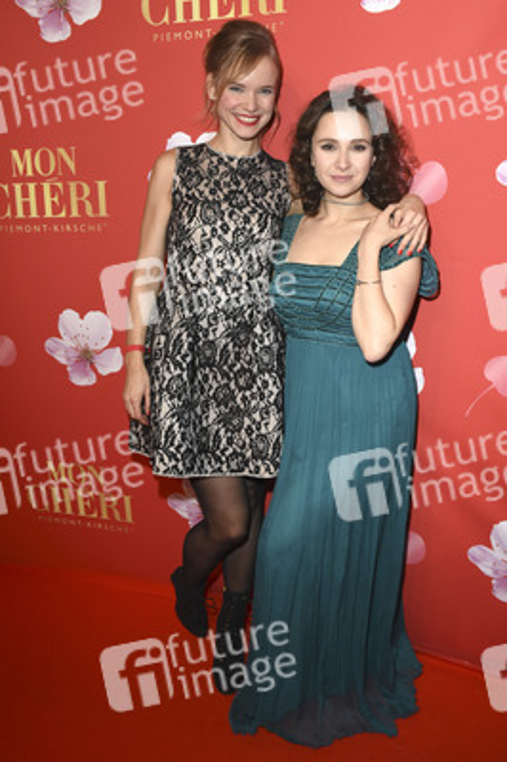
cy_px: 381
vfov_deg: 62.0
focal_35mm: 30
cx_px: 254
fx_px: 635
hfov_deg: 43.5
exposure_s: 1/160
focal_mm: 20
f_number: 6.3
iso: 800
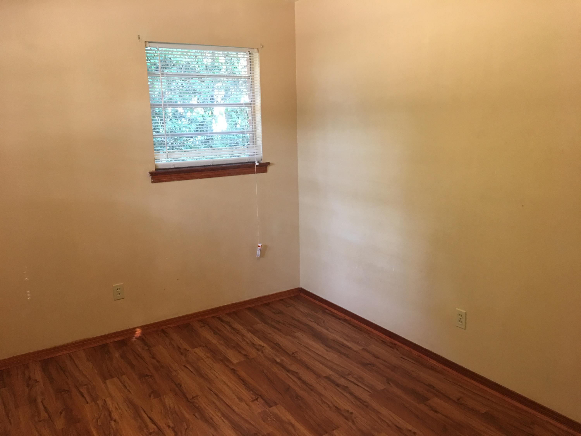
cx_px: 290
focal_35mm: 29
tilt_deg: -9.9
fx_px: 487
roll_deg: +1.9
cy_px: 218
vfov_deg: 48.2
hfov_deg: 61.7
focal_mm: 4.15
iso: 80
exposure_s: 1/10
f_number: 2.2
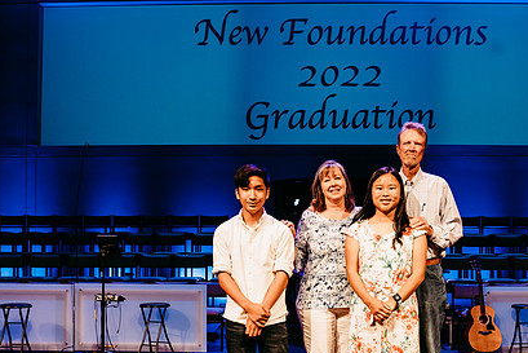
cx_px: 320
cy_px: 249
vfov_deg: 33.0
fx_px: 587
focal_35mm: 40
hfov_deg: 48.1
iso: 1000
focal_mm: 27
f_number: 4
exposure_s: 1/200
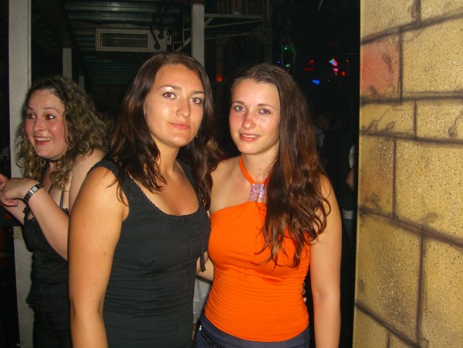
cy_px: 174
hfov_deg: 49.0
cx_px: 232
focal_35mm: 38
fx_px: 508
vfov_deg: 37.7
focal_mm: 7.9
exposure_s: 1/60
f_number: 2.8
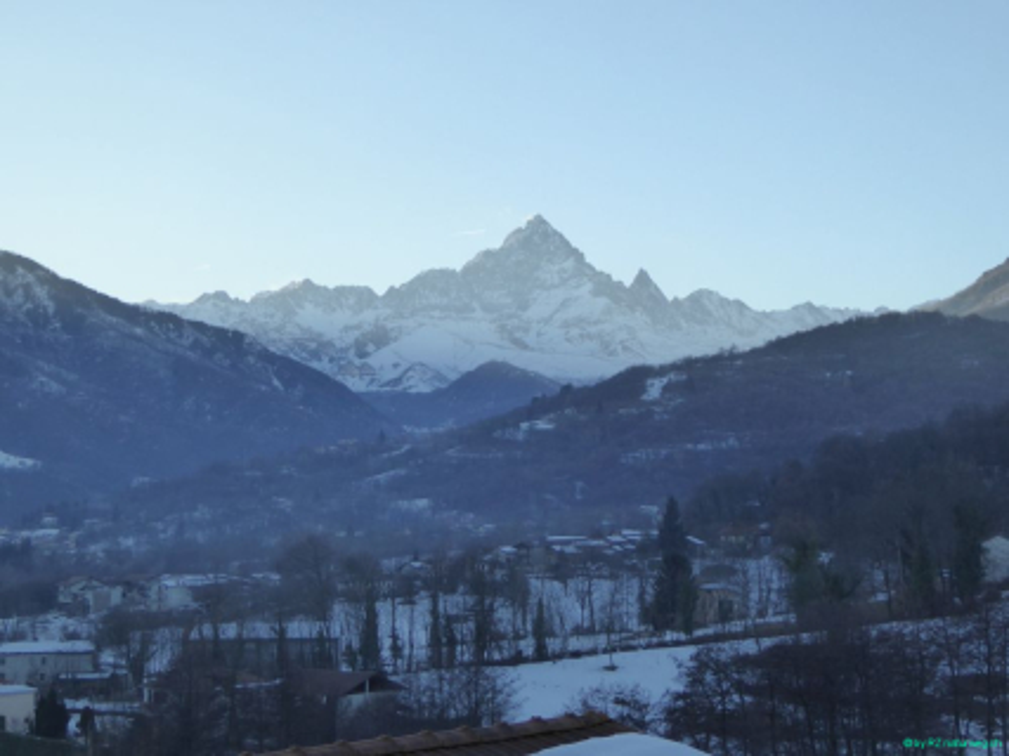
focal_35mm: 65
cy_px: 378
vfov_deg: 22.6
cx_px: 504
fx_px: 1894
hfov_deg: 29.8
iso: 200
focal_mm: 10.9
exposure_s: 1/400
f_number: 4.3
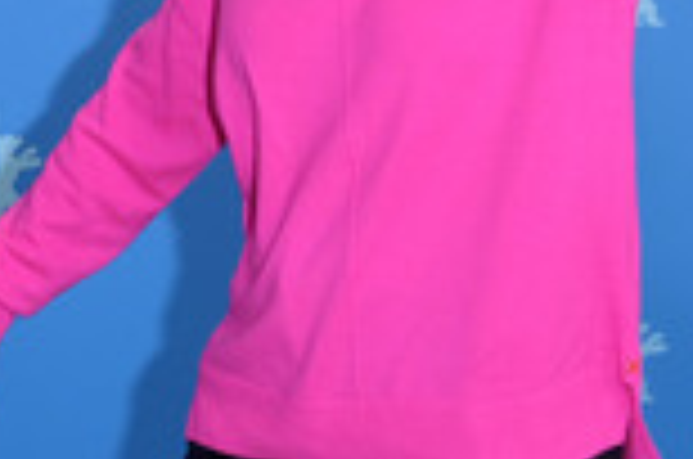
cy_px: -54
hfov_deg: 15.6
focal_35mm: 132
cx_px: 304
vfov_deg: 10.2
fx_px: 2536
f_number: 5.6
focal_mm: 45
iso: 1000
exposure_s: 1/250
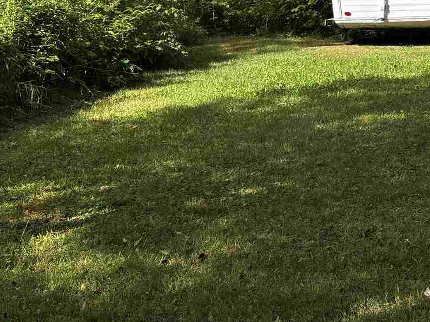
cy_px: -95
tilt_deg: +2.8
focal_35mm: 82
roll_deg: +1.4
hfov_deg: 20.6
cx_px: 631
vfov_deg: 17.0
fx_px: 1019
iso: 50
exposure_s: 1/1437
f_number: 1.6
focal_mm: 5.96
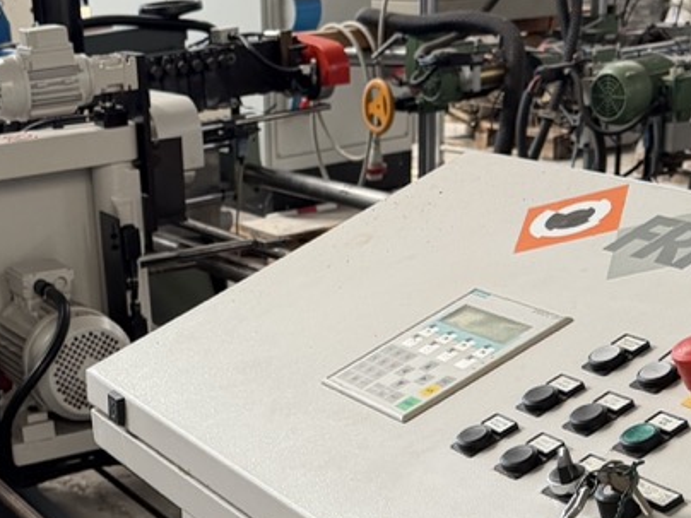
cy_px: 568
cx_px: 152
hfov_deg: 25.3
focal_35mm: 76
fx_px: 1517
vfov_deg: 18.6
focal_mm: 6.76
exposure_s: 1/121
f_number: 1.78
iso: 200
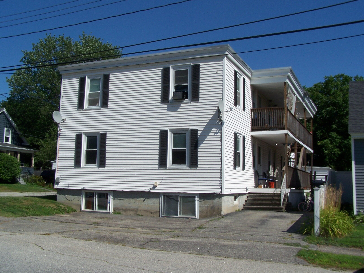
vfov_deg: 37.7
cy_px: 136
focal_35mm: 38
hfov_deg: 49.0
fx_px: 400
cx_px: 182
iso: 80
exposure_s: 1/750
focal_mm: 6.3
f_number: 5.6
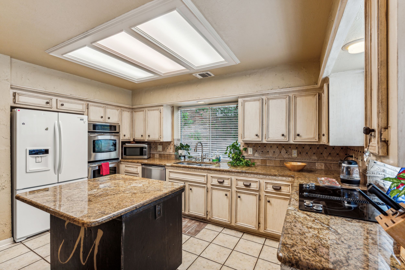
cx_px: 202
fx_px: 180
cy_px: 135
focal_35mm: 16
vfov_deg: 73.8
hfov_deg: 96.7
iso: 250
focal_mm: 16
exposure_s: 1/40
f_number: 9
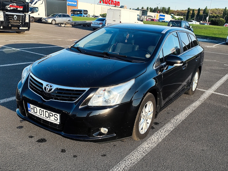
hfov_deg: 52.6
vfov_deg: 40.7
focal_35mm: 35
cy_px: 86
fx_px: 231
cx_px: 114
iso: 50
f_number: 1.65
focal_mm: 6.14
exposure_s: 1/577
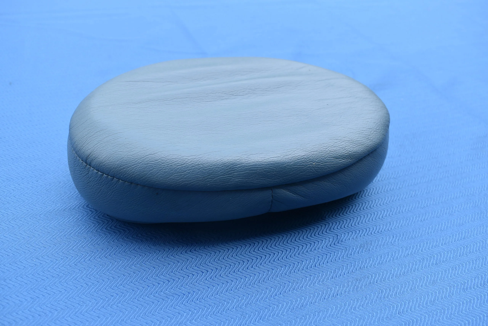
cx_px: 244
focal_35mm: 34
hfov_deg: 55.1
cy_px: 163
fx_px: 468
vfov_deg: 38.4
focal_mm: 23
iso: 200
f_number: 7.1
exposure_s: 1/320
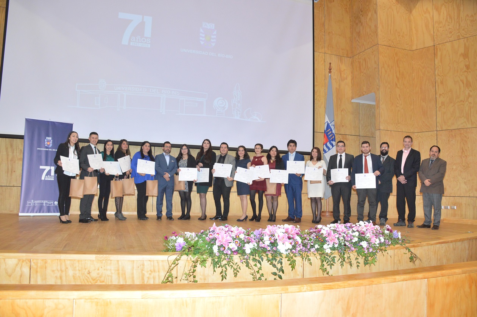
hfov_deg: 67.4
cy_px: 158
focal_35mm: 27
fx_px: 357
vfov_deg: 47.8
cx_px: 238
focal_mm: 18
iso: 800
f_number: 3.5
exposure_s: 1/160
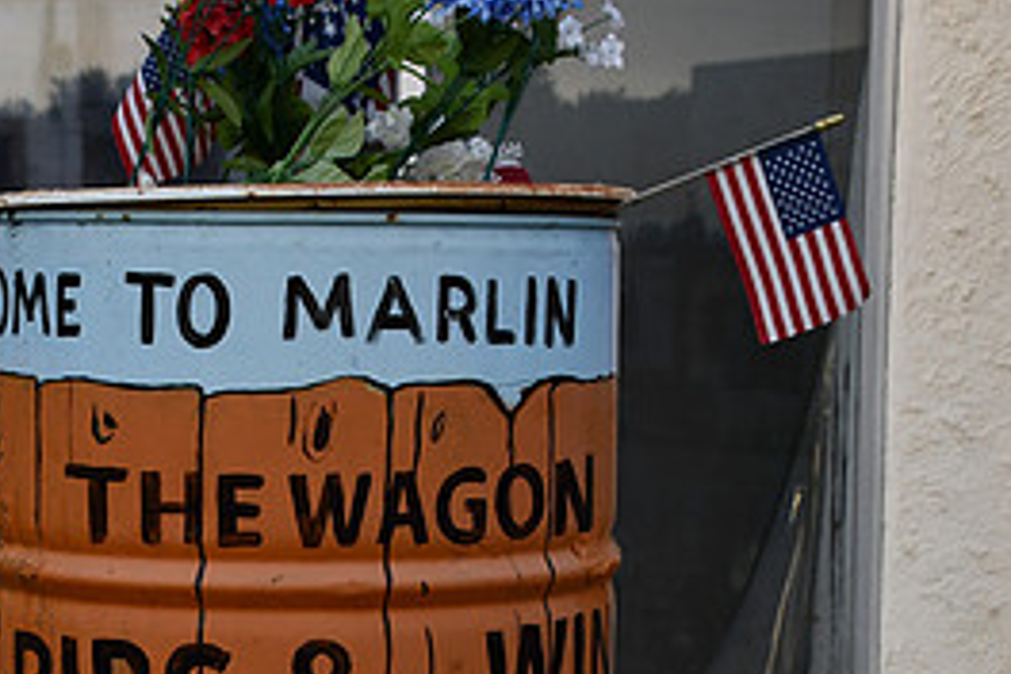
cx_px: 475
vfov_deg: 13.4
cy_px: 615
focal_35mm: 101
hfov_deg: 20.2
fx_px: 2836
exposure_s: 1/250
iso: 360
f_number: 5.6
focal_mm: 31
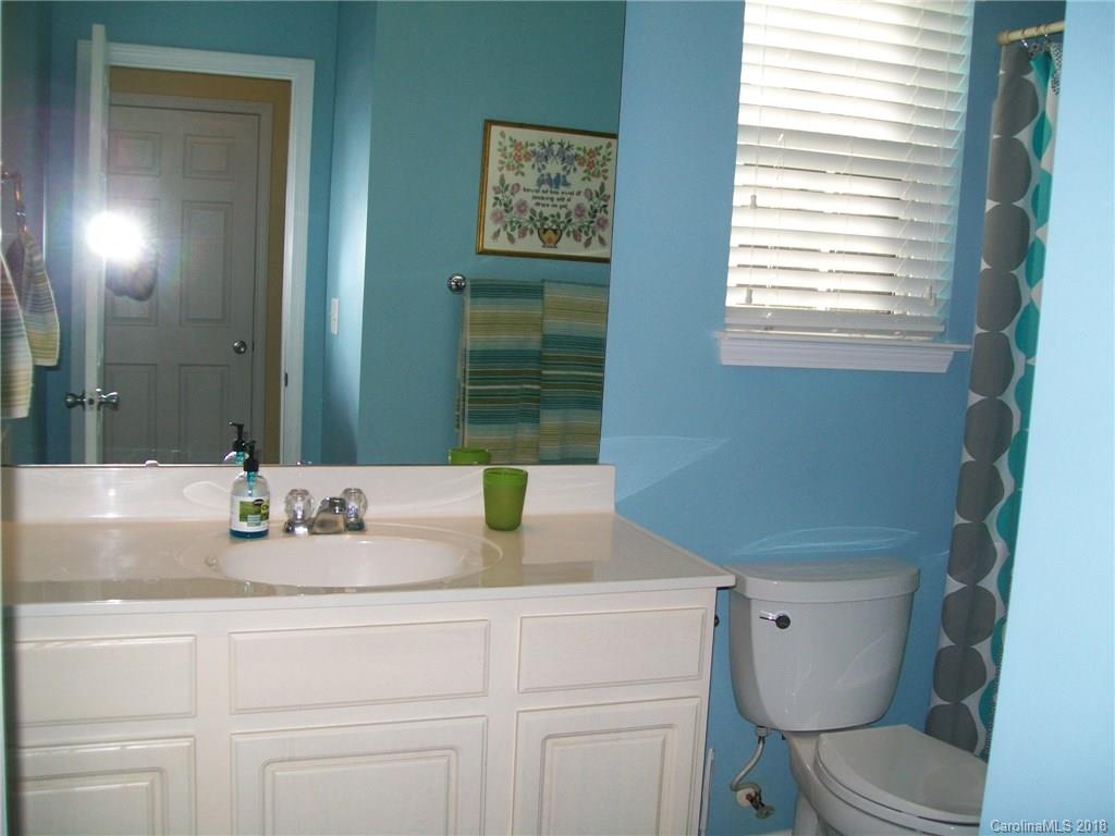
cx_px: 558
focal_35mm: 36
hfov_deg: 51.4
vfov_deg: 39.7
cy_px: 418
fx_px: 1160
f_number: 2.7
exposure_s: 1/125
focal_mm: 6
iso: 64
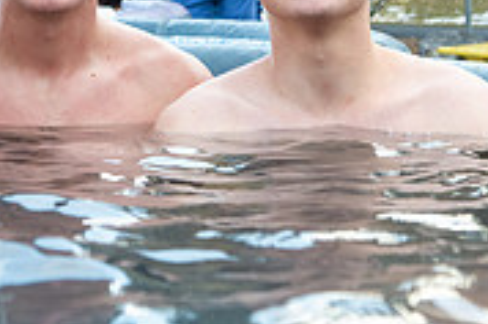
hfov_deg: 25.6
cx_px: 172
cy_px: 158
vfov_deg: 17.2
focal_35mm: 79
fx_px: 1069
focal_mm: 21.5
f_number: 4
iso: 250
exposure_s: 1/800
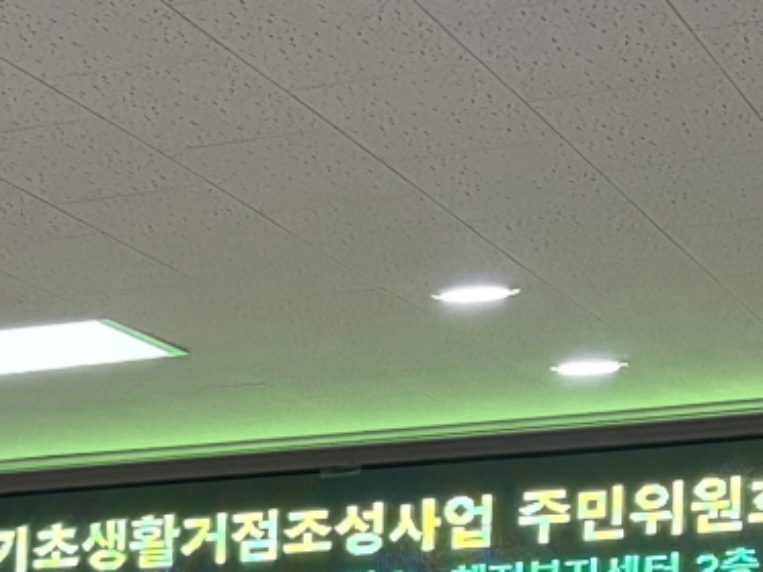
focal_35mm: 147
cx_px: -653
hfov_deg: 12.2
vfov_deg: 9.4
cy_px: 1185
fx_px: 3240
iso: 160
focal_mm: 5.96
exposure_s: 1/120
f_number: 1.6
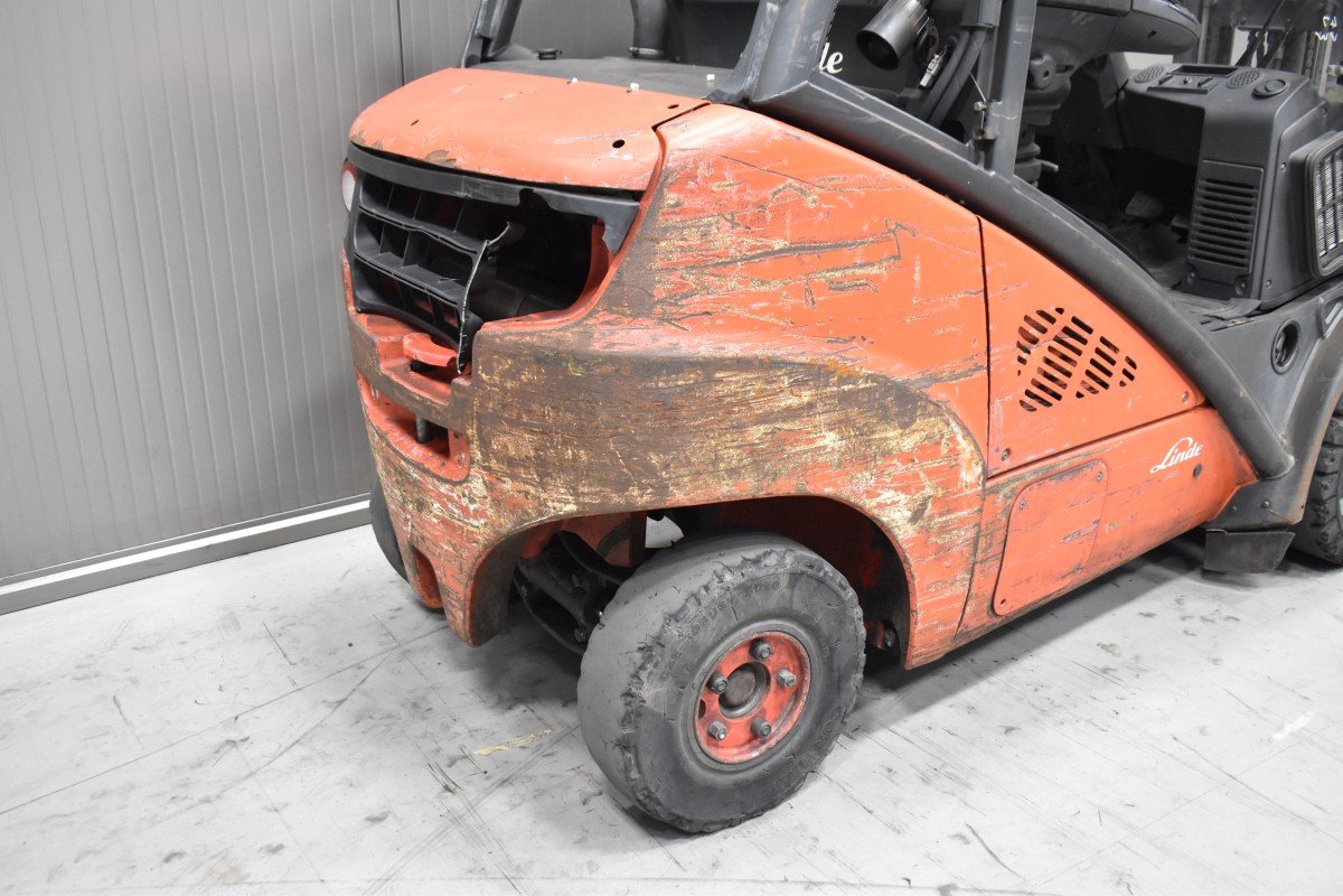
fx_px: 1231
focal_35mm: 33
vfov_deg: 40.0
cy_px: 448
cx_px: 672
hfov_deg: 57.2
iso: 1600
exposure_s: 1/25
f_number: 4.5
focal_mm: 22
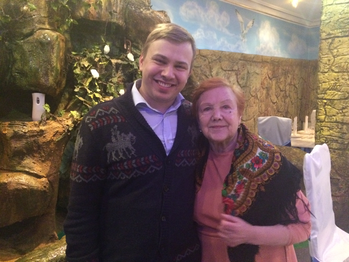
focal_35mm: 29
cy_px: 131
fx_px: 292
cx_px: 174
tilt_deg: -8.6
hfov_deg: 61.7
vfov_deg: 48.2
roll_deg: +3.0
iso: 640
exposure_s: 1/17
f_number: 2.2
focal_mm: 4.15
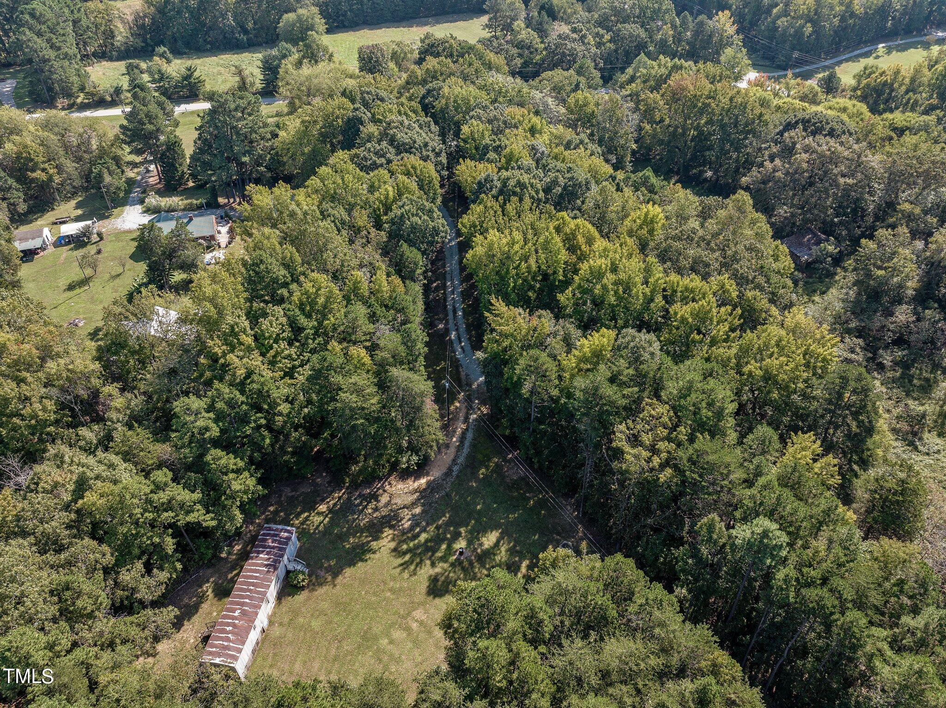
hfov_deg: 71.6
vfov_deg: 56.8
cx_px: 473
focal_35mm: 24
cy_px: 354
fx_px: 655
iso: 100
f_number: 2.8
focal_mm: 12.29
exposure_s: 1/80
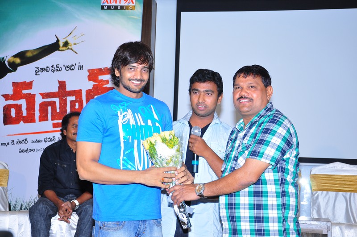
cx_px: 178
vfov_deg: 18.1
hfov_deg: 27.0
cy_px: 118
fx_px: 743
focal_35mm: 75
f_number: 8
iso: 320
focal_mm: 50
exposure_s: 1/125
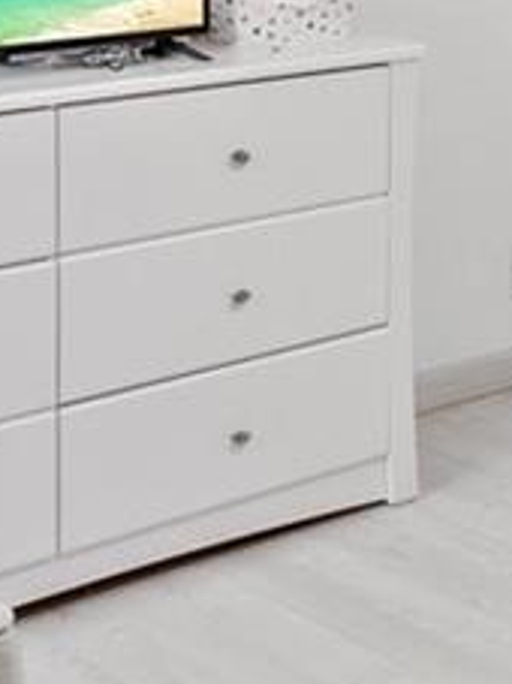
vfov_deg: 19.6
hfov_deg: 13.5
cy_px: -107
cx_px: 991
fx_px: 1875
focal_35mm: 95
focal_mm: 14
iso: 1600
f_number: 8
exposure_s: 1/13
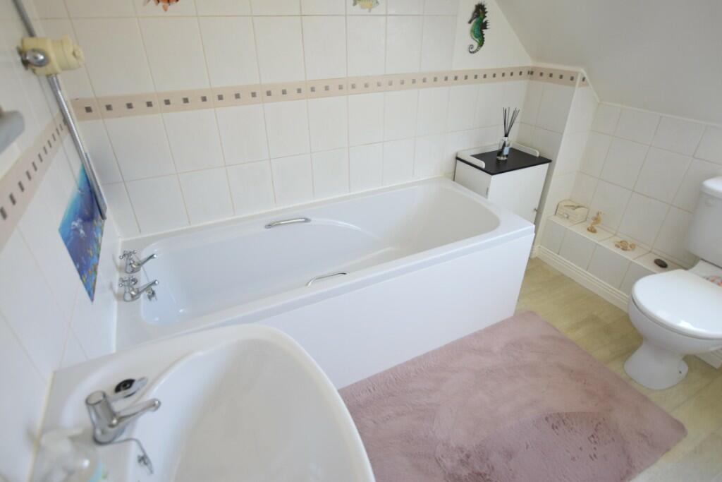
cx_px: 361
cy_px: 241
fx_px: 391
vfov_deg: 63.2
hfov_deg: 85.4
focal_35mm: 20
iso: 400
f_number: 3.5
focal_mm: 13
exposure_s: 1/50
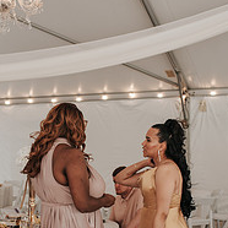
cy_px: 191
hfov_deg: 24.0
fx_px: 537
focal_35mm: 72
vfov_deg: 23.5
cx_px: 115
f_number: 2.8
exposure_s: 1/160
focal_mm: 35
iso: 500
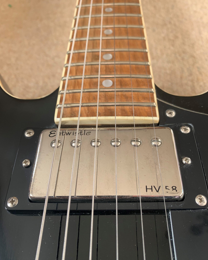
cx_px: 105
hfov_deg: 51.5
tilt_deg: -60.5
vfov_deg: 62.2
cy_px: 135
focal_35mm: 28
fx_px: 215
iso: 80
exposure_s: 1/121
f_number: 1.8
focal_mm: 4.25
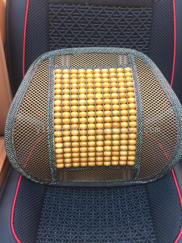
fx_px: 203
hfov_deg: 48.2
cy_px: 122
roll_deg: -2.9
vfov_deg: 61.7
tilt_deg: -38.0
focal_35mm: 29
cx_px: 91
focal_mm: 4.15
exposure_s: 1/33
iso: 320
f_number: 2.2
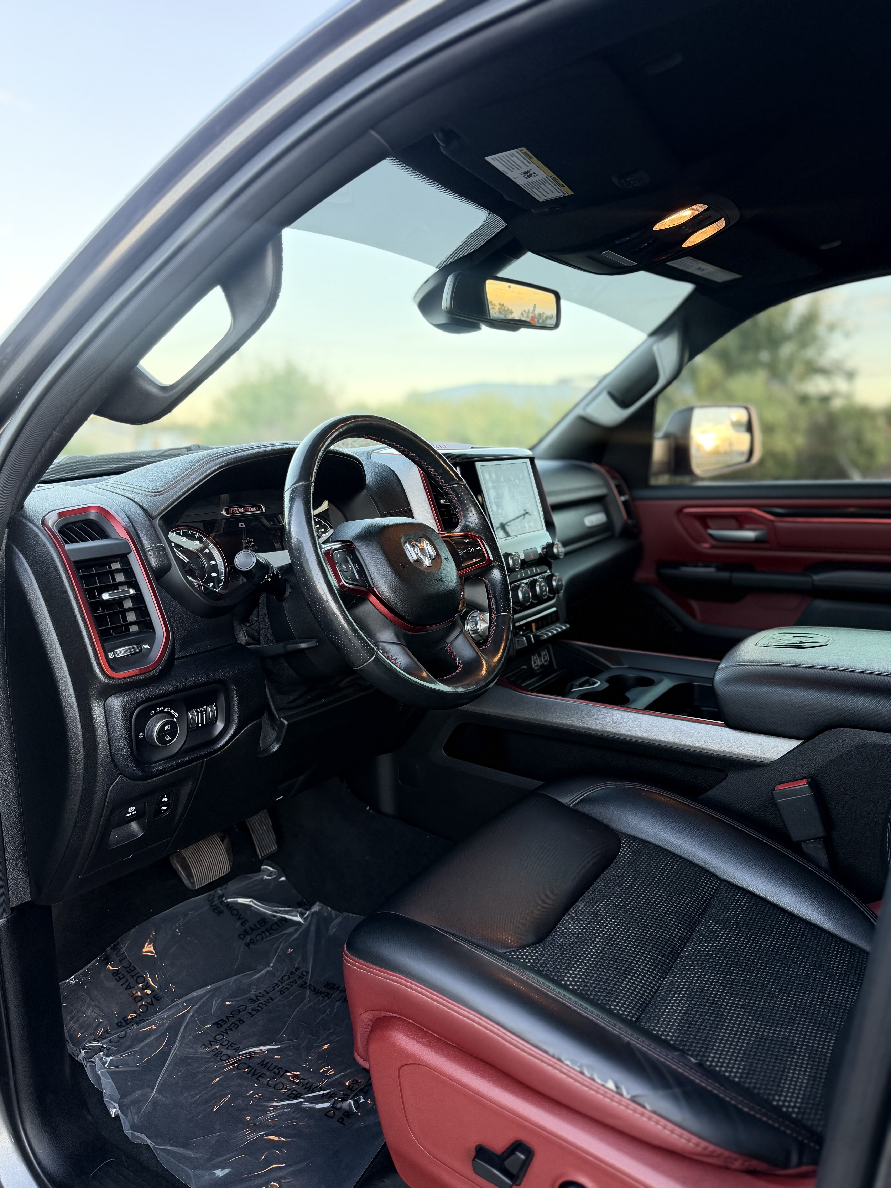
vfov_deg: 71.6
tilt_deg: -9.6
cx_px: 446
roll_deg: +0.1
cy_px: 594
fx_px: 824
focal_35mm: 24
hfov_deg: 56.8
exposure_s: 1/65
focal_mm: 6.76
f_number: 1.78
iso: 200
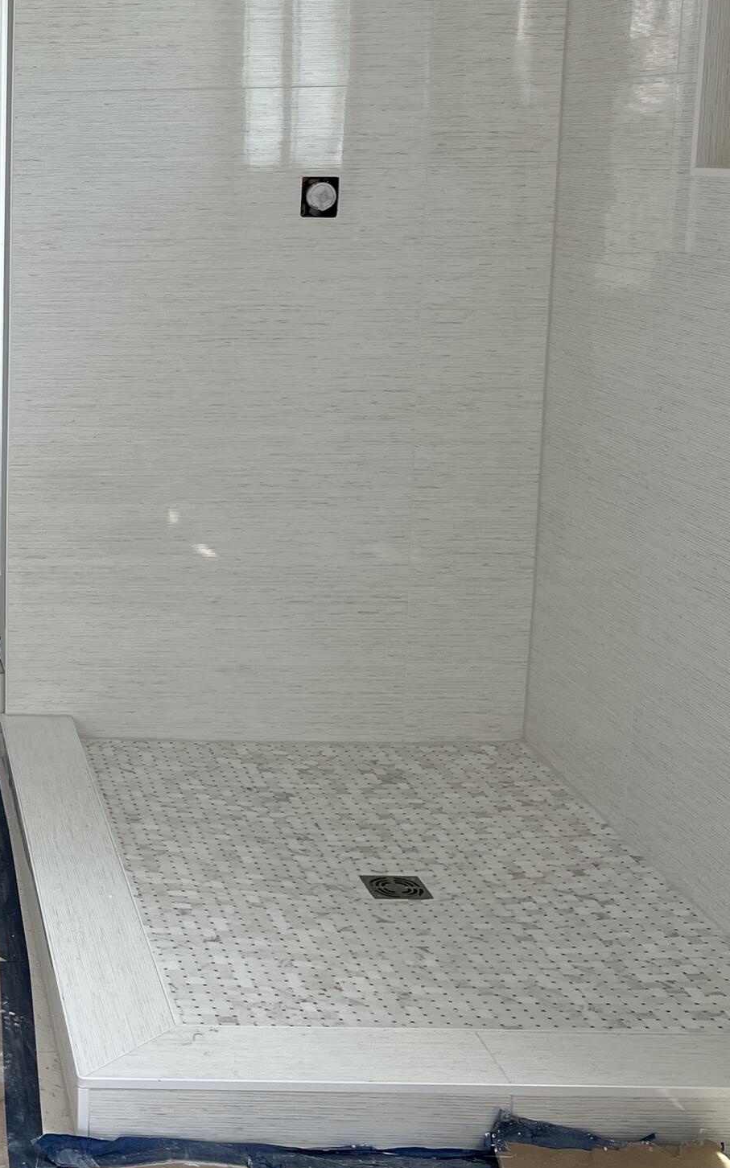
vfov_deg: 35.5
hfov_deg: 20.8
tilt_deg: -9.1
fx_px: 1814
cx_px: -213
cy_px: 436
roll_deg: +1.5
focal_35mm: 57
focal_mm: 5.7
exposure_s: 1/151
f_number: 1.5
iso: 32
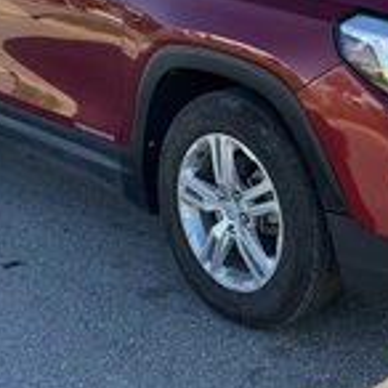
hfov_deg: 25.1
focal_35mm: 68
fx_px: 862
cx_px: 276
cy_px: 50
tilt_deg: -9.0
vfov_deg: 24.7
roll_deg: +1.5
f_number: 1.8
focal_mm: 3
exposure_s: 1/620
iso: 25
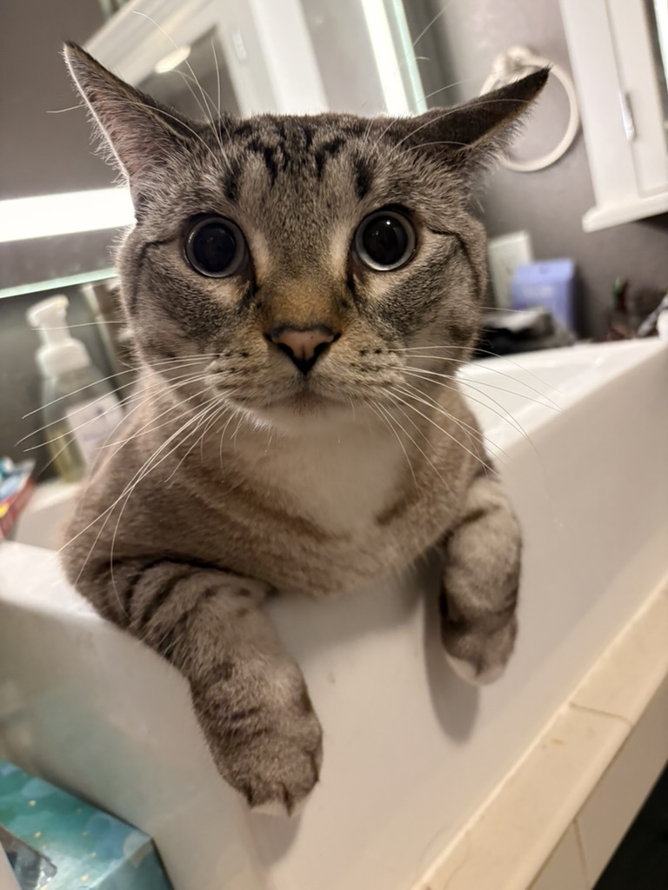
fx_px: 669
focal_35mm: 26
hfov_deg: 53.1
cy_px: 445
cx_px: 334
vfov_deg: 67.3
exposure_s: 1/60
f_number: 1.6
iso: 320
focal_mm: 5.96
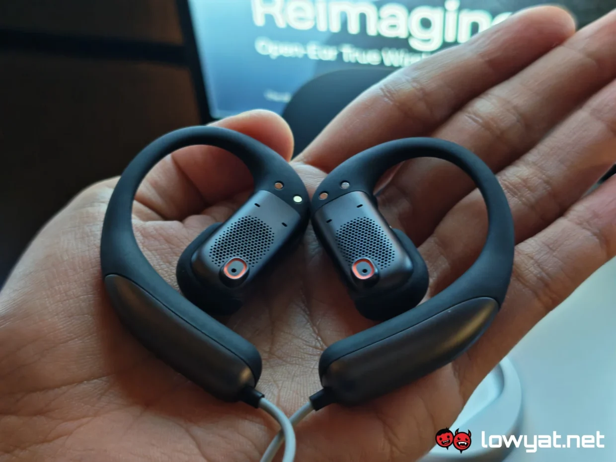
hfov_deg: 41.2
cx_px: 308
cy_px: 231
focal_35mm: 46
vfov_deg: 31.5
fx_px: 819
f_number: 1.6
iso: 50
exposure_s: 1/50
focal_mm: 5.4
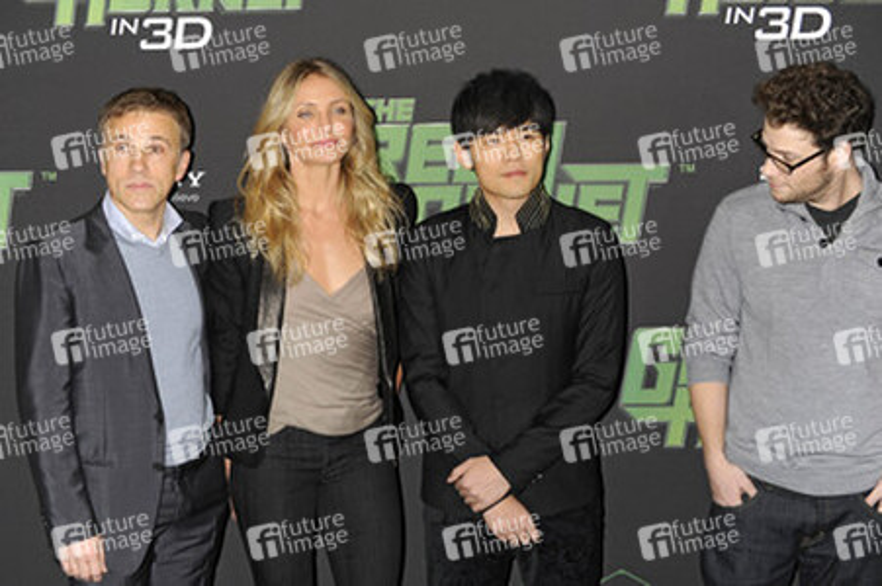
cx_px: 441
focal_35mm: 70
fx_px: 1714
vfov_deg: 19.4
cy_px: 293
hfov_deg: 28.9
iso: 500
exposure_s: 1/160
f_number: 5.6
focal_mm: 70
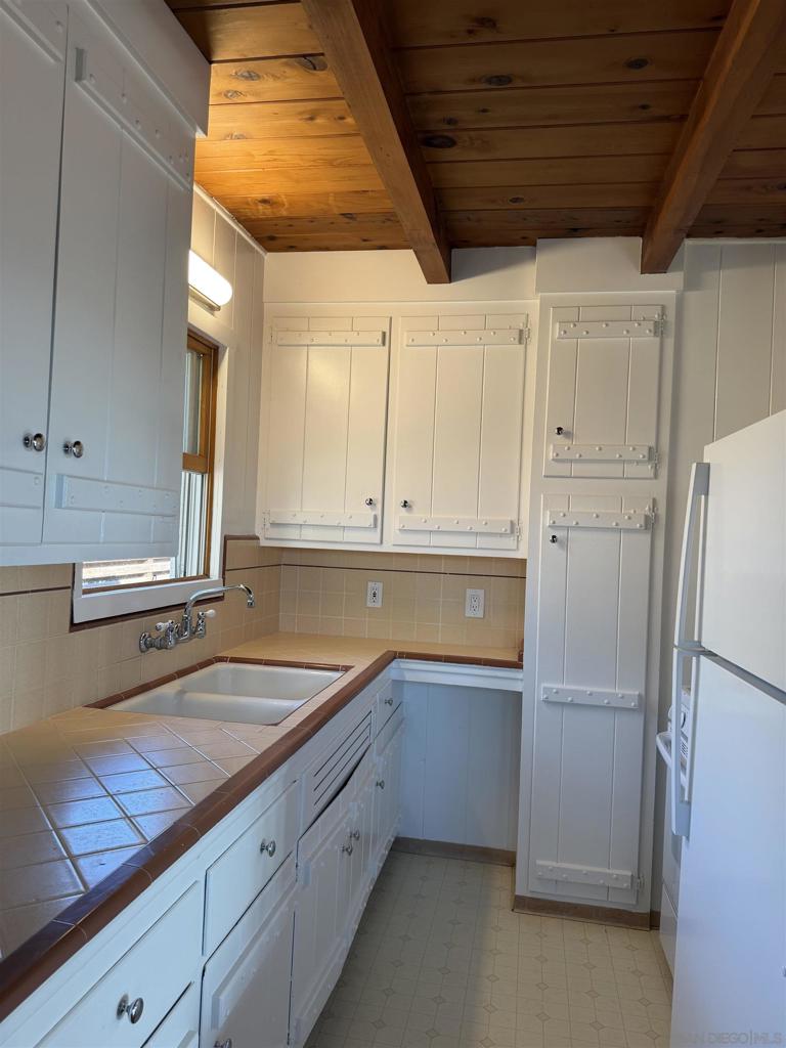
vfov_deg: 71.6
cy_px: 524
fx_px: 727
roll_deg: -2.6
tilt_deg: -0.1
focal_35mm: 24
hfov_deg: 56.8
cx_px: 393
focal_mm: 6.76
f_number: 1.78
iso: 100
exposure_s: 1/120
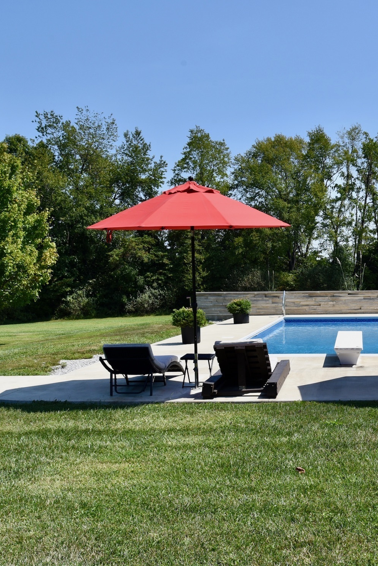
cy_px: 292
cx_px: 328
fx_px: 756
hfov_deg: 27.2
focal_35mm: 48
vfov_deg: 41.1
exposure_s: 1/400
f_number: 10
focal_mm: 31
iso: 320
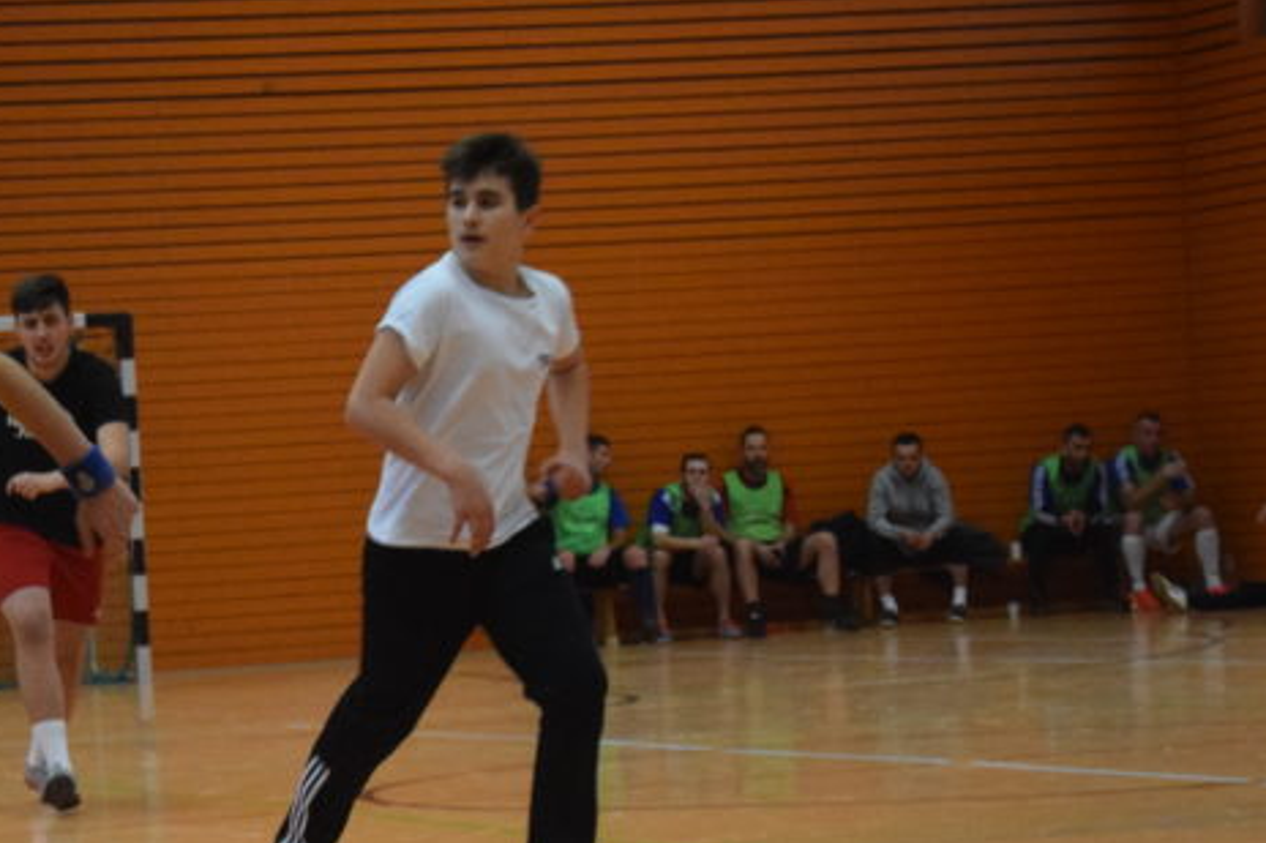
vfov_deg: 9.2
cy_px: 722
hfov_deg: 13.7
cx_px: 199
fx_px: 5241
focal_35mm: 149
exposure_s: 1/200
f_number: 4.8
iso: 3200
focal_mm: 45
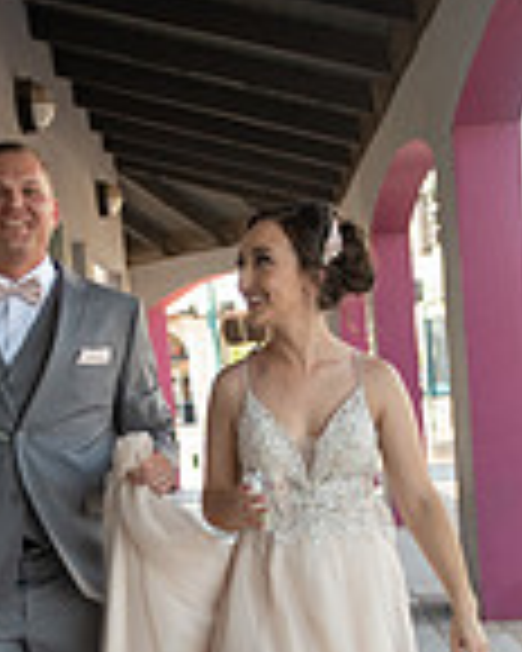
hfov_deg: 21.6
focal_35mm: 70
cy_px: 621
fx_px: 1352
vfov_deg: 26.0
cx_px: 122
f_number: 2.8
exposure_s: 1/2500
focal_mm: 24
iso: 2000
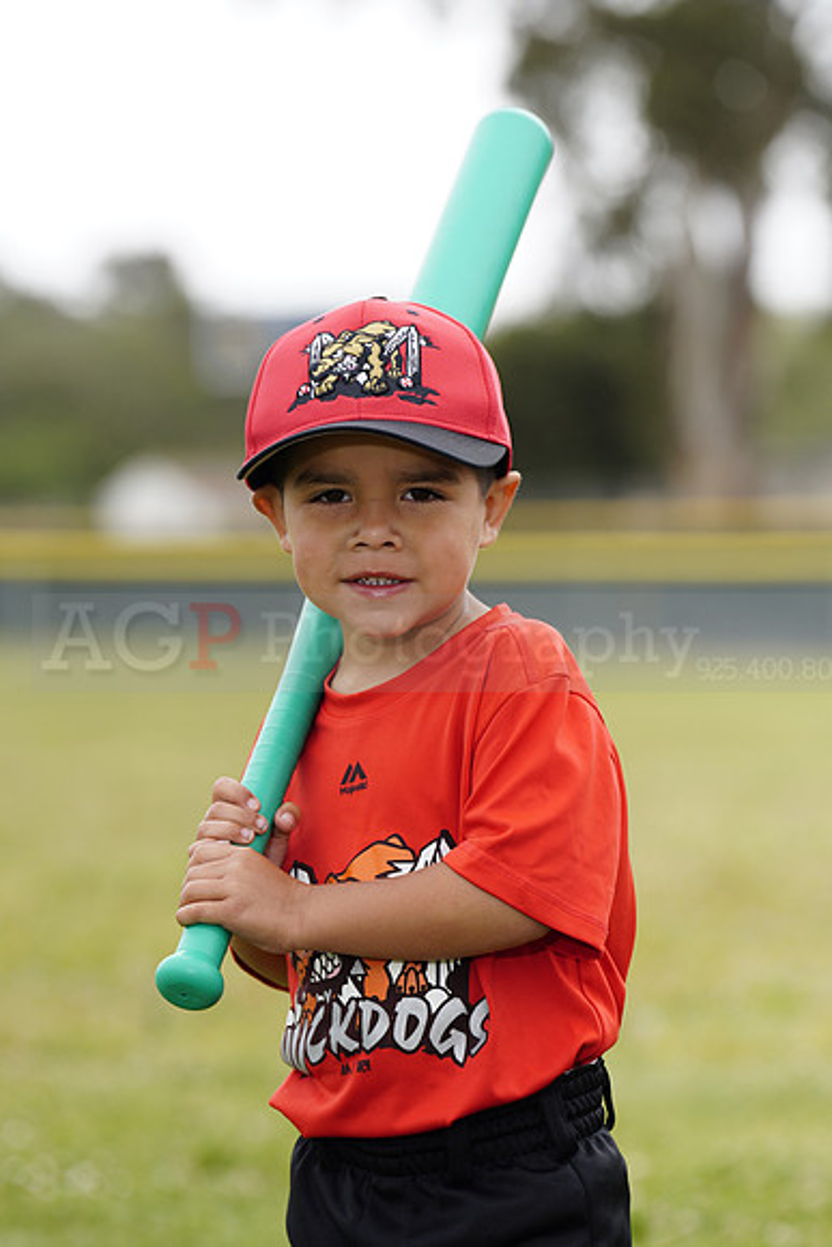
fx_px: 6929
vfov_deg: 10.3
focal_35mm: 200
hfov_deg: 6.9
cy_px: 624
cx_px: 416
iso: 100
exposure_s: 1/250
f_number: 5.6
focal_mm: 200
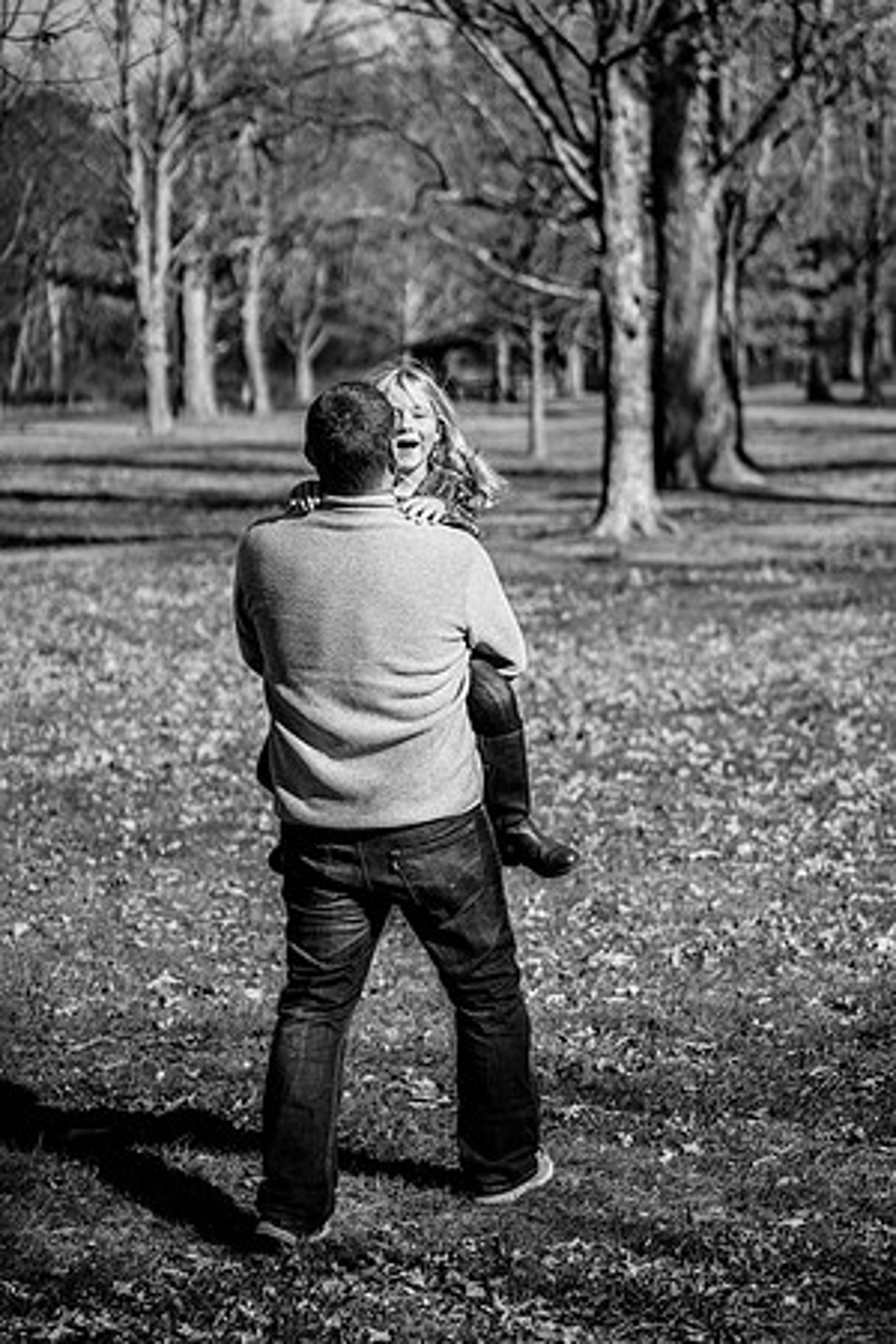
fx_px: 3173
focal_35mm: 85
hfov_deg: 16.1
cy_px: 672
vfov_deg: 23.9
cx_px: 448
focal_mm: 85
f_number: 3.2
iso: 320
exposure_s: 1/6400
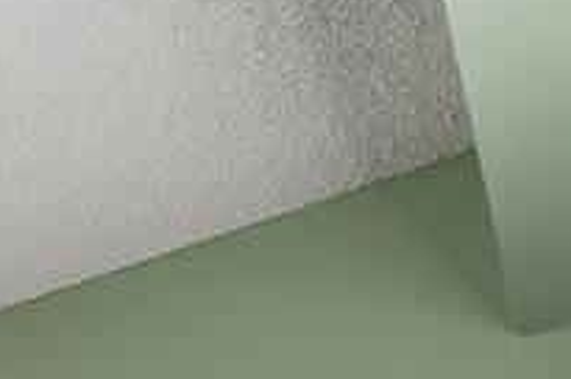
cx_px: -811
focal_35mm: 75
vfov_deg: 13.2
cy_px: 931
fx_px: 1188
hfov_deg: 15.0
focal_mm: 10
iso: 320
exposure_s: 1/20
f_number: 9
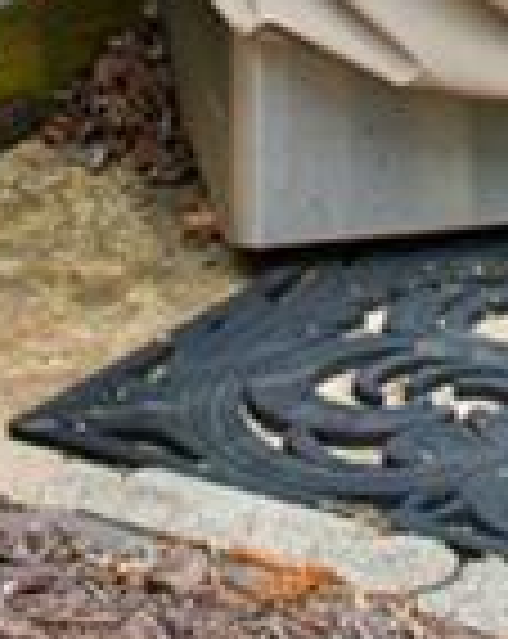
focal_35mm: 163
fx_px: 3073
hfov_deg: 9.2
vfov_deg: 10.5
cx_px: 733
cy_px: -794
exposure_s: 1/320
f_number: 9
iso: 1600
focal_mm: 24
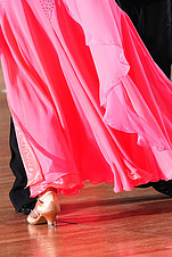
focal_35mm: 305
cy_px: -39
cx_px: 55
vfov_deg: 6.7
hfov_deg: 4.5
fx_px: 2182
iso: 6400
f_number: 5
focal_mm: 119
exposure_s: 1/400
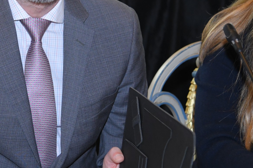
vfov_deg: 8.8
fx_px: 1096
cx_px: 31
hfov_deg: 13.1
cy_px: 39
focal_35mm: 156
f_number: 4
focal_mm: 55
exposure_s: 1/250
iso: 2000
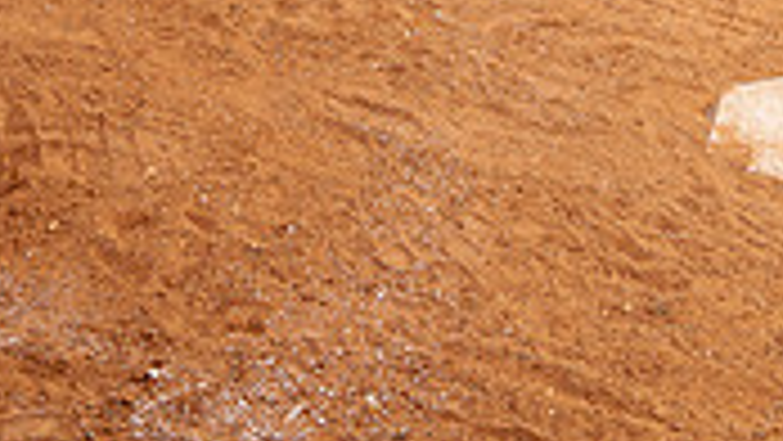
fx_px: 1350
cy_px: -531
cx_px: 576
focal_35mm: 65
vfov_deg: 14.3
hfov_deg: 31.8
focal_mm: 24
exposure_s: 1/250
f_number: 5.6
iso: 100
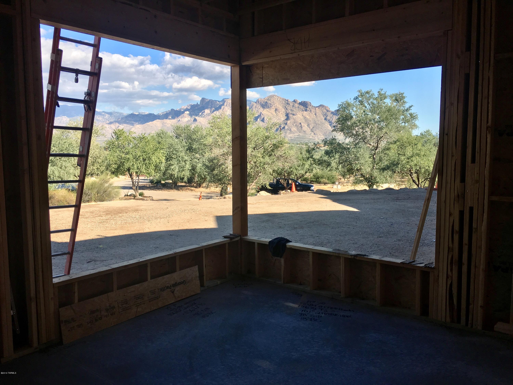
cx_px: 256
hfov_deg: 61.7
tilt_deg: -3.8
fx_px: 430
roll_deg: -0.1
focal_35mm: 29
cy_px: 192
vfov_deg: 48.2
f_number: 2.2
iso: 25
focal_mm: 4.15
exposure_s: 1/1054
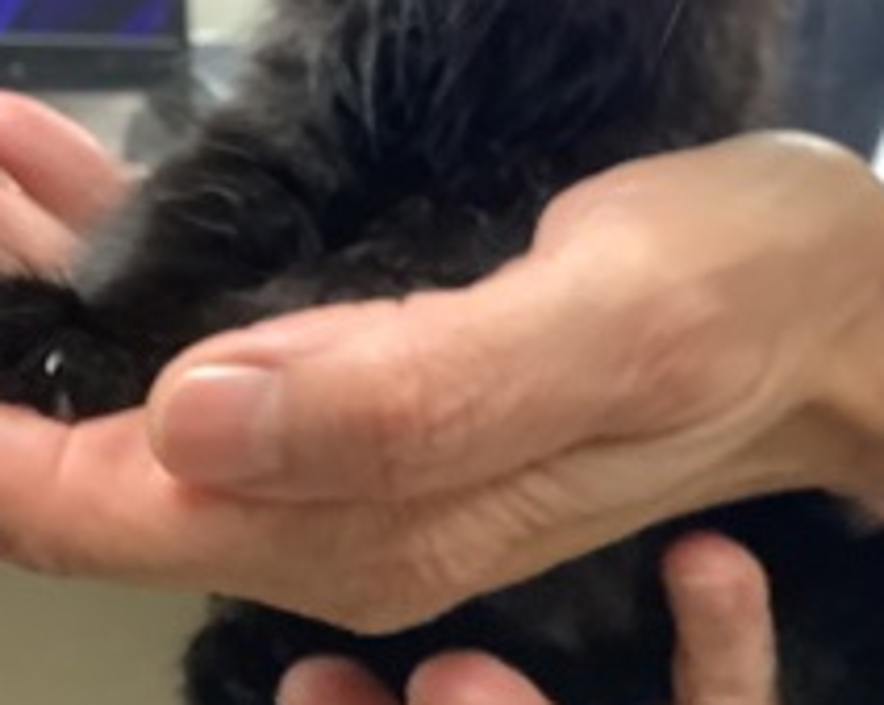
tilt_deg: -0.2
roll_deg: +1.2
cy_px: 71
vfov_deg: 24.6
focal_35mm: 60
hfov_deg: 31.2
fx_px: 1568
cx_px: 594
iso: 320
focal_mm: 3.3
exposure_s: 1/33
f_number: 2.4
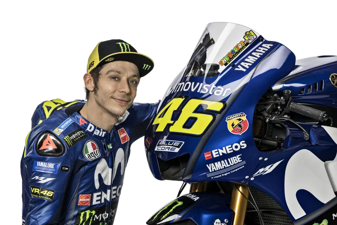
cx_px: 168
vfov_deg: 12.5
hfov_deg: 18.6
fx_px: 1030
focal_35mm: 110
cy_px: 112
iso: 31
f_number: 14
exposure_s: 1/125
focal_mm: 110
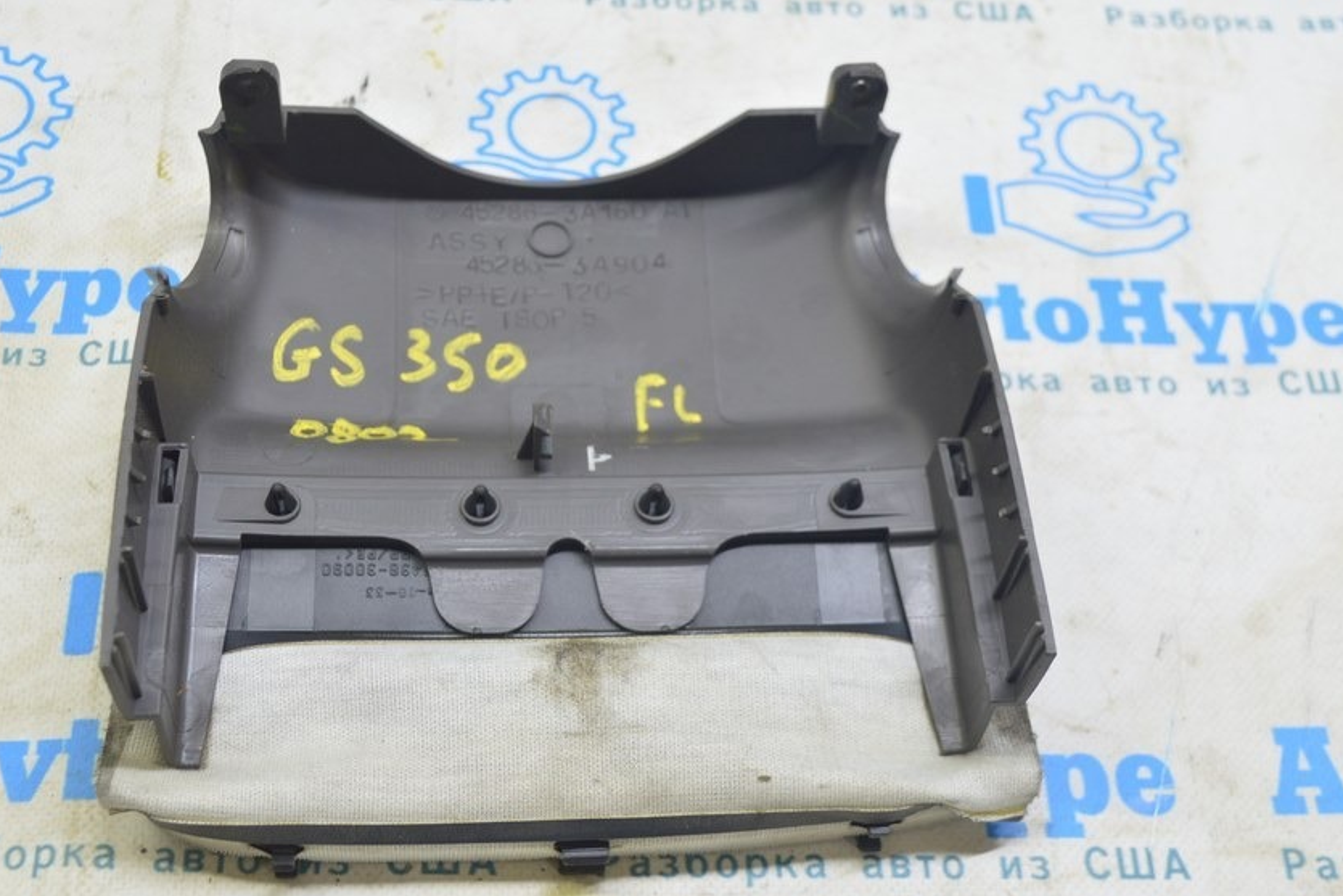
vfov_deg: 27.2
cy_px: 443
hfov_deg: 39.8
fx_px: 1851
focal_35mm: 50
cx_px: 560
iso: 400
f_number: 5.6
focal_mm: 27
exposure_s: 1/15
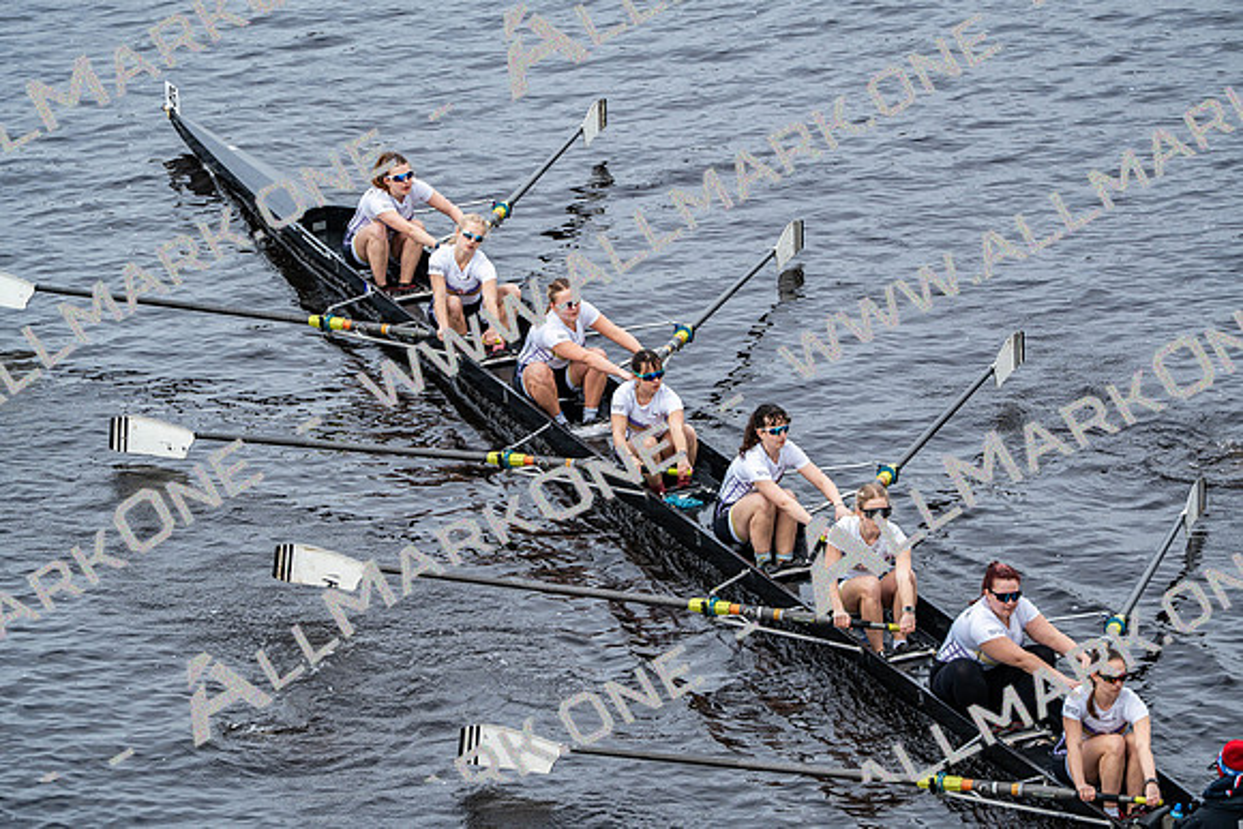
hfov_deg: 10.3
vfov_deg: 6.9
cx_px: 622
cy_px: 414
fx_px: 6907
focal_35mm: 200
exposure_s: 1/2000
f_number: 2.8
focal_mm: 200
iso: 250
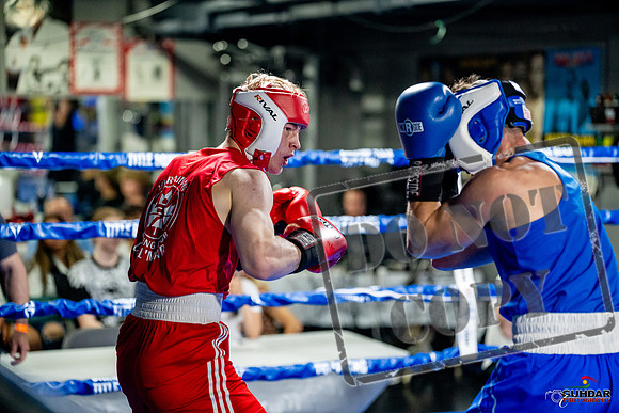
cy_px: 206
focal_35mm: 89
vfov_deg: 15.4
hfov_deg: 22.9
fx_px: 1531
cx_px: 310
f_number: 2
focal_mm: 89
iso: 6400
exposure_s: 1/1000
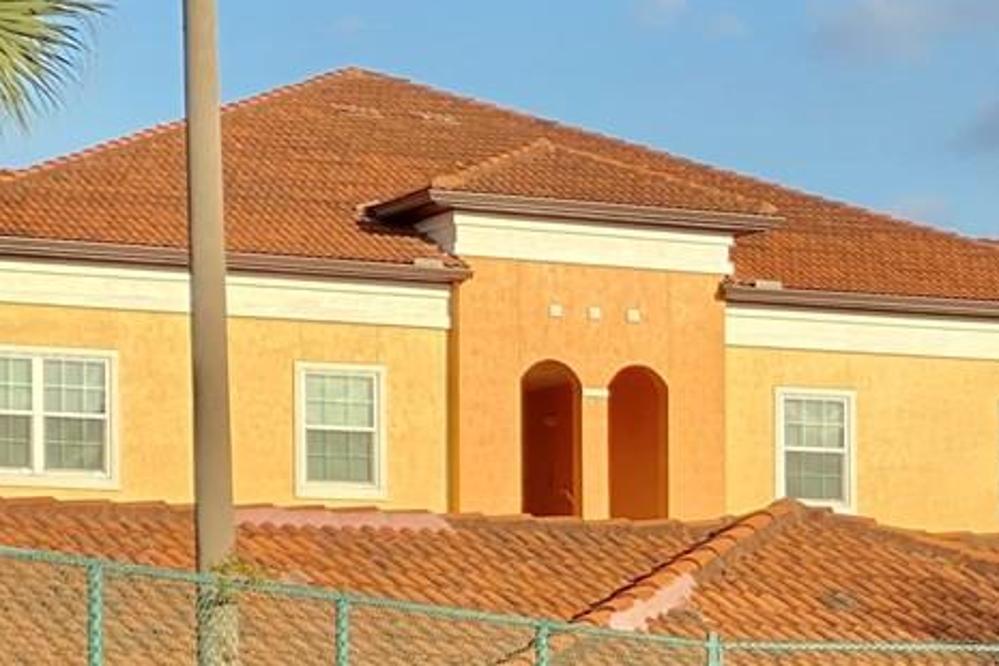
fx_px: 5161
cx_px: 1596
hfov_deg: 10.6
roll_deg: +0.0
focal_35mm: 186
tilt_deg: +0.8
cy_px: 823
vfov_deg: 7.3
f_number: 2
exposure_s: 1/799
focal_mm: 6
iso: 20
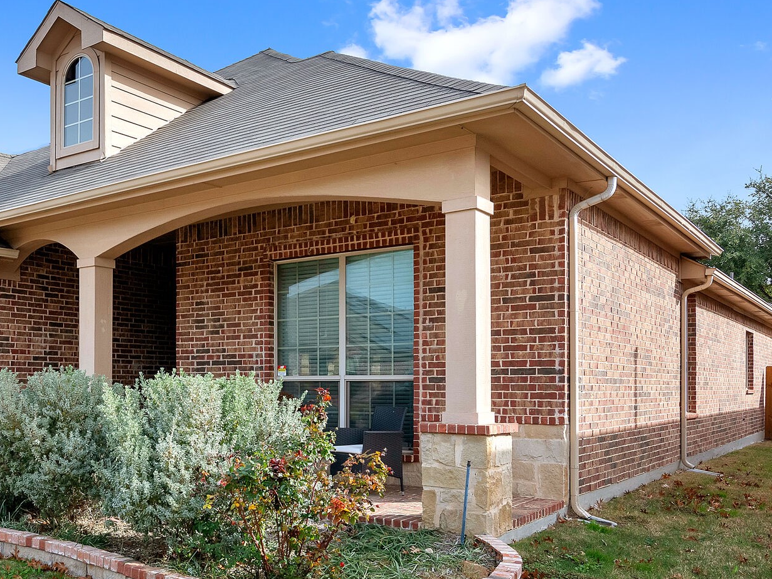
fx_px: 1070
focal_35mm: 48
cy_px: 341
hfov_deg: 39.1
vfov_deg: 30.2
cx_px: 238
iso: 320
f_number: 11
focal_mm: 20
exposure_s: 1/250
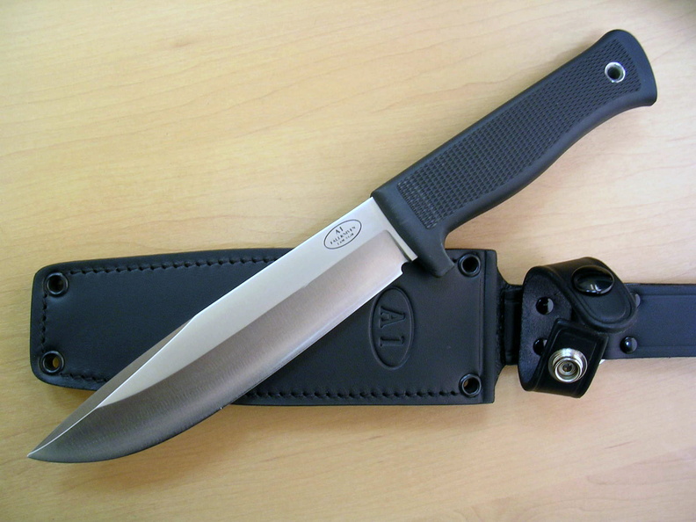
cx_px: 348
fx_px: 764
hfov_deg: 49.0
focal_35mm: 38
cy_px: 261
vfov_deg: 37.7
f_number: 2.8
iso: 50
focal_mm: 5.8
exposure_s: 1/11.6
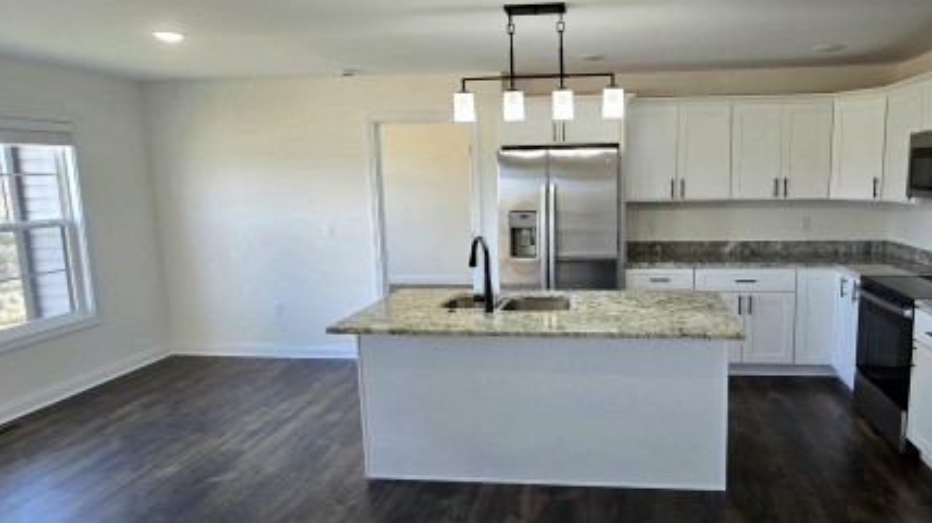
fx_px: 544
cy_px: 250
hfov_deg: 80.2
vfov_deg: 51.4
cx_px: 564
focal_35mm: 22
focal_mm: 2.2
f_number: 2.2
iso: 80
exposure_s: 1/60.2
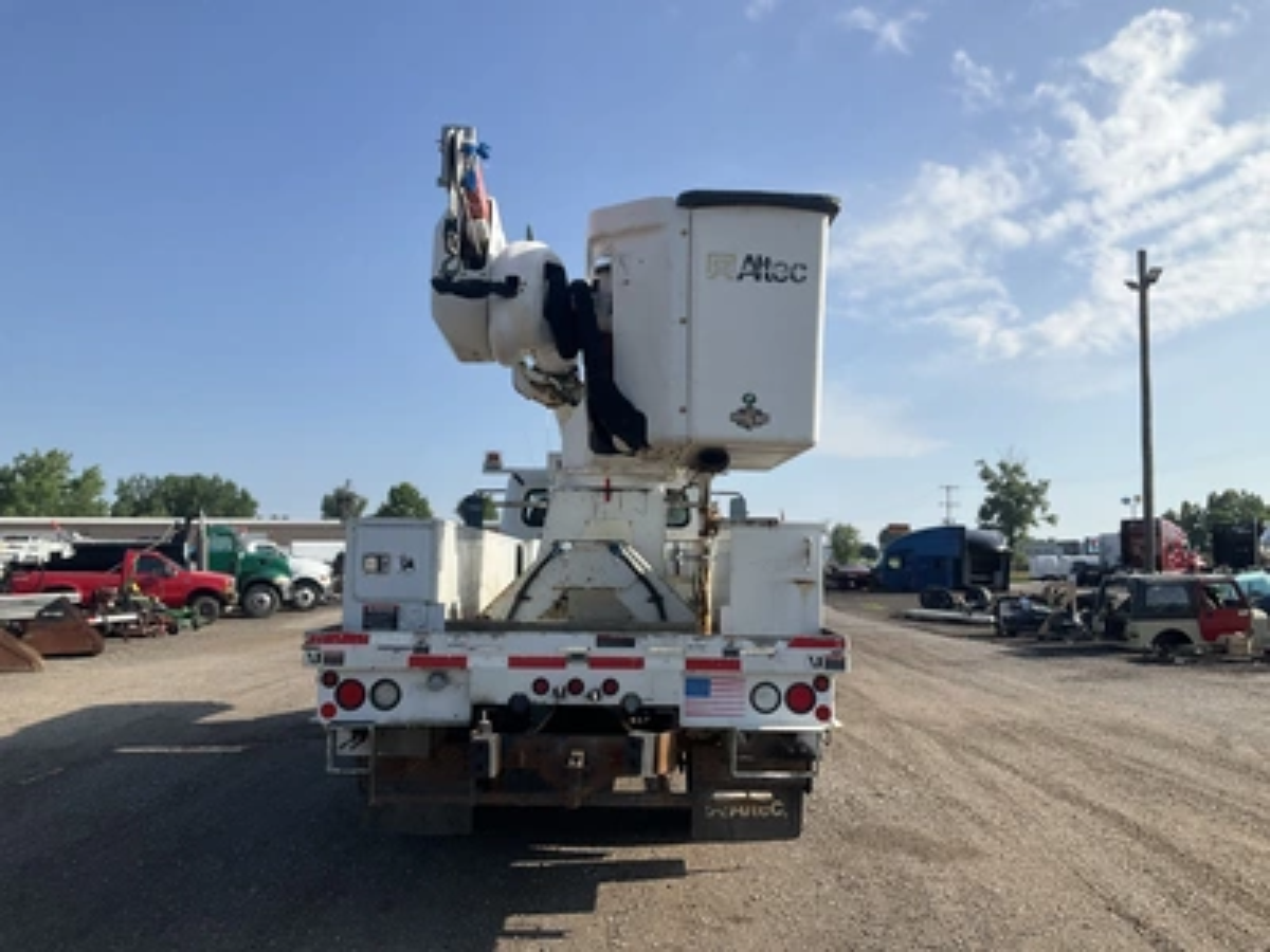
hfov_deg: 61.7
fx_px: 1064
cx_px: 635
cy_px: 476
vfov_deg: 48.2
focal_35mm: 29
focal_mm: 3
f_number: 1.8
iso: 25
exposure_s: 1/2141
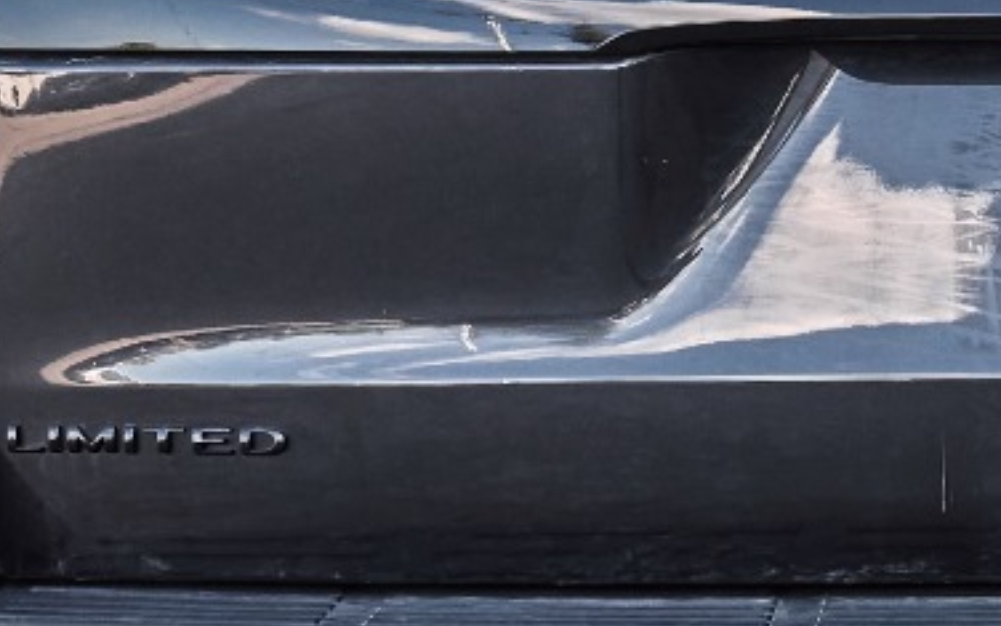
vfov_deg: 5.9
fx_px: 6029
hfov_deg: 9.4
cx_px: 1137
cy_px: 152
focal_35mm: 221
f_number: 5.3
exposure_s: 1/800
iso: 1250
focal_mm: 51
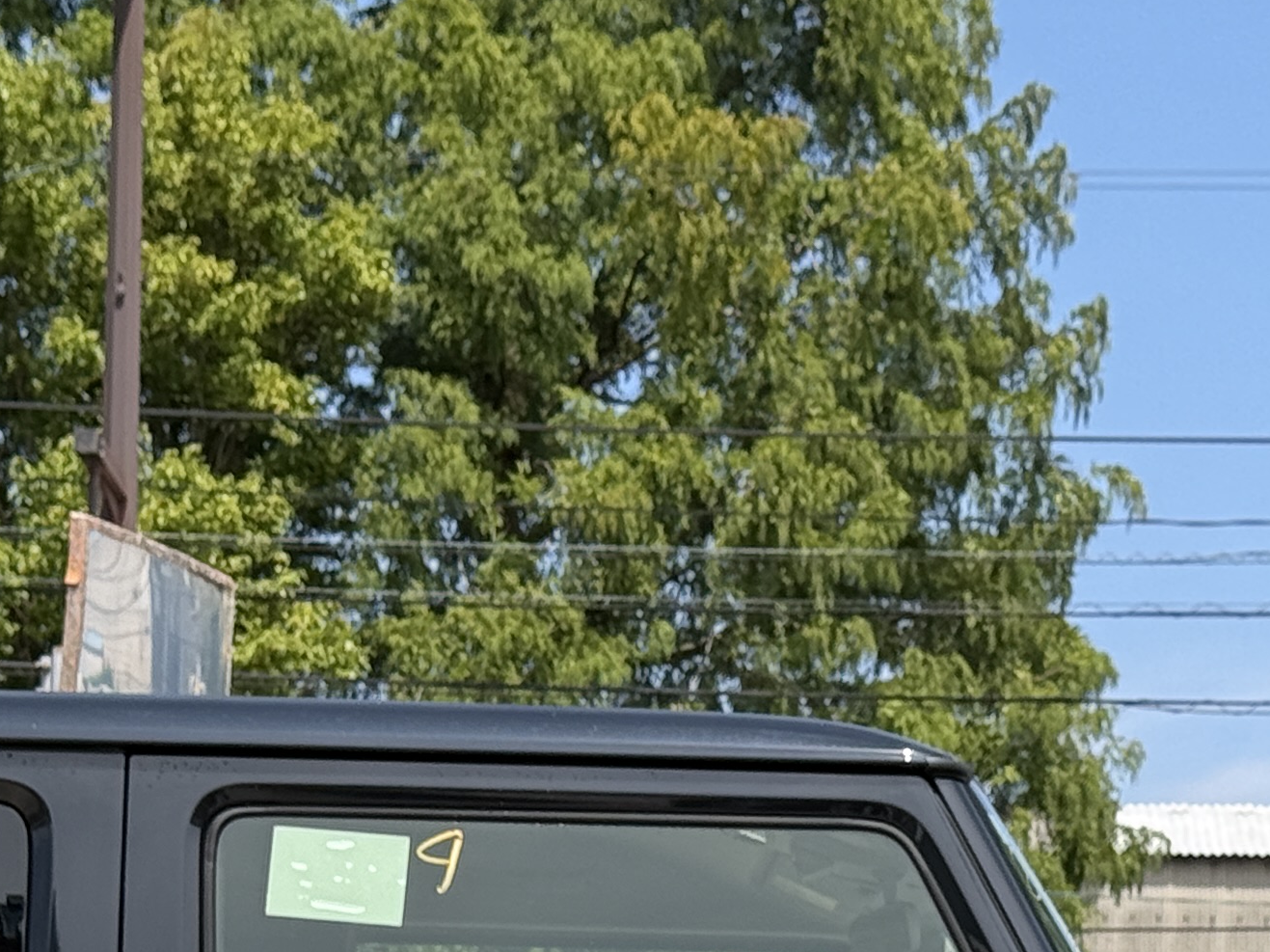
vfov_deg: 9.8
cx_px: 619
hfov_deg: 13.4
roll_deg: -1.2
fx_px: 5392
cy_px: 1370
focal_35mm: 147
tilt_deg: +2.0
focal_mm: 6.76
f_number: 1.78
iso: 64
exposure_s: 1/3226
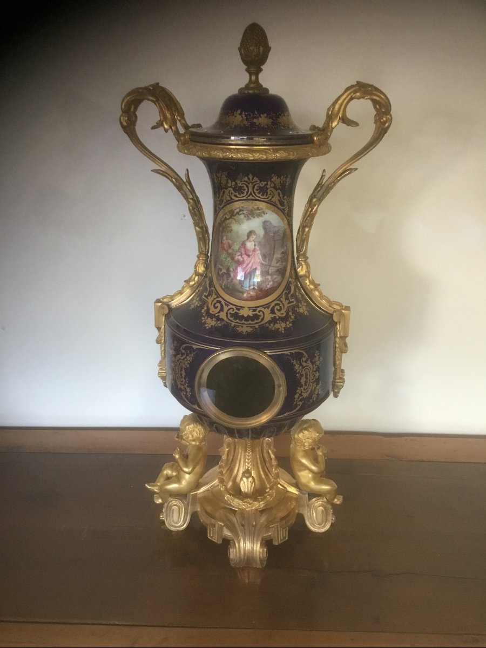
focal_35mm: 31
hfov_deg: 45.4
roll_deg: -0.7
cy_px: 324
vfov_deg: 58.4
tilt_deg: -22.0
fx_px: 580
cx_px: 243
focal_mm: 3.3
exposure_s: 1/33
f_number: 2.4
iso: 160
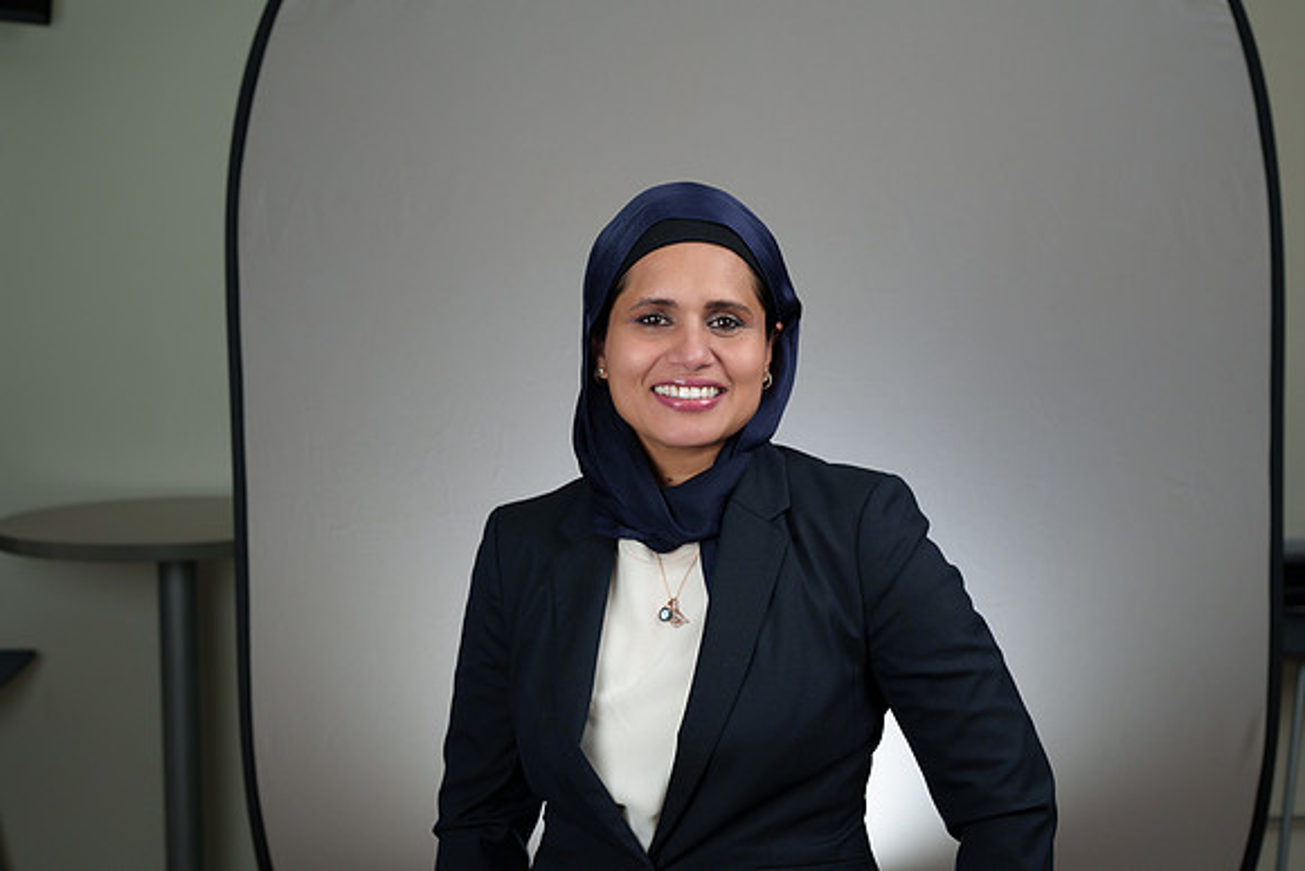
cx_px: 652
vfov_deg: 27.0
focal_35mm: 50
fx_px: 1813
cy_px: 436
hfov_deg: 39.6
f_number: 4
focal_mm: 50
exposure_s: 1/250
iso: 640
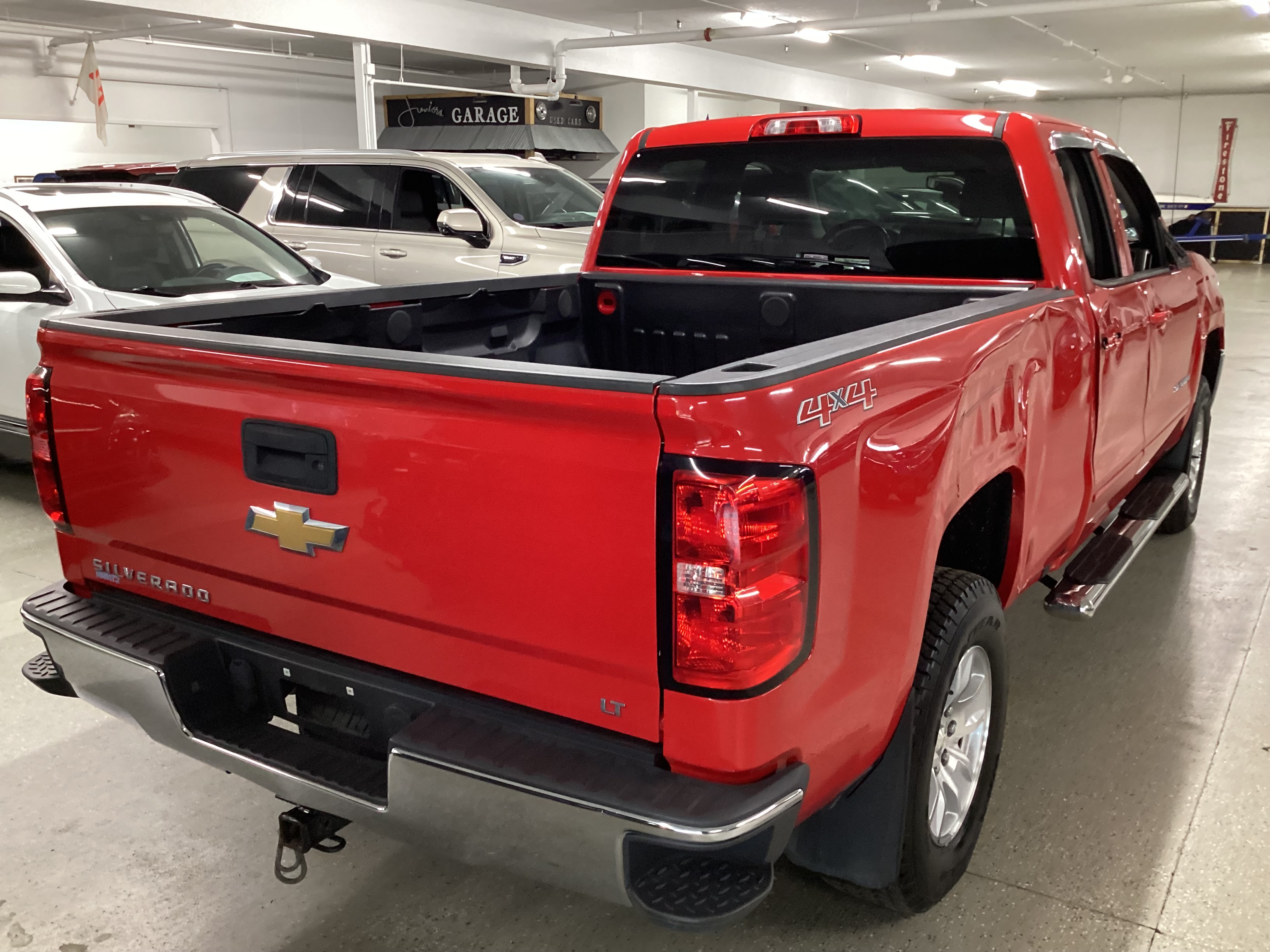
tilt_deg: -13.5
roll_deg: -1.0
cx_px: 635
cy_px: 476
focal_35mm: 31
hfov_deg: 58.4
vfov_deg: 45.4
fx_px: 1137
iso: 400
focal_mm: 3.3
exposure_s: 1/40
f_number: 2.4
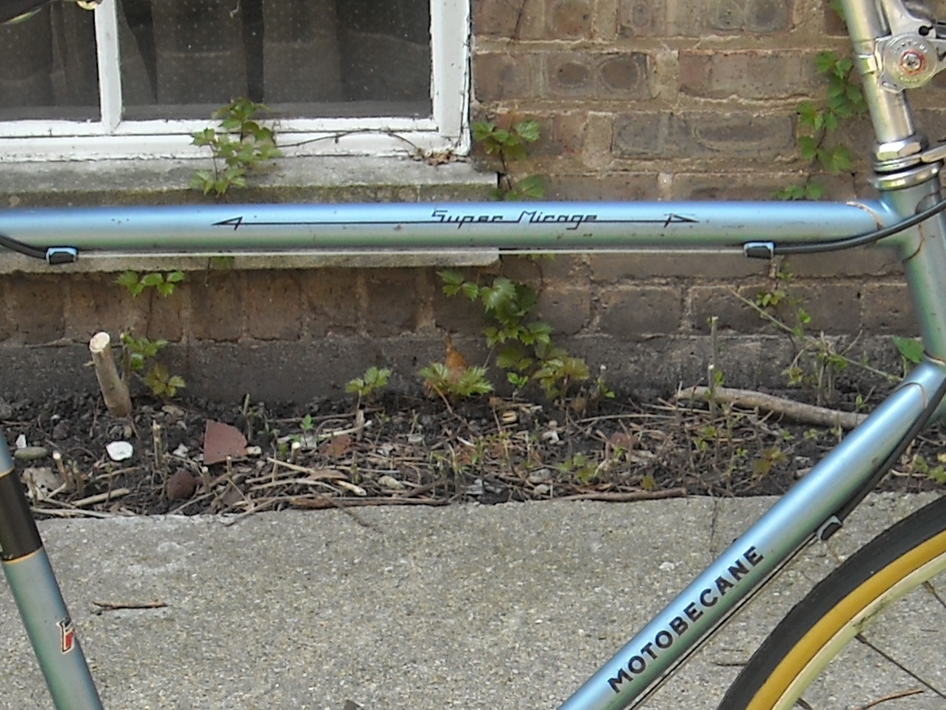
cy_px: 738
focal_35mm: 104
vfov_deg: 14.0
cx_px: 447
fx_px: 2843
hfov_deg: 18.9
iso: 64
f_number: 2.8
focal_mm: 5.7
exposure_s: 1/148
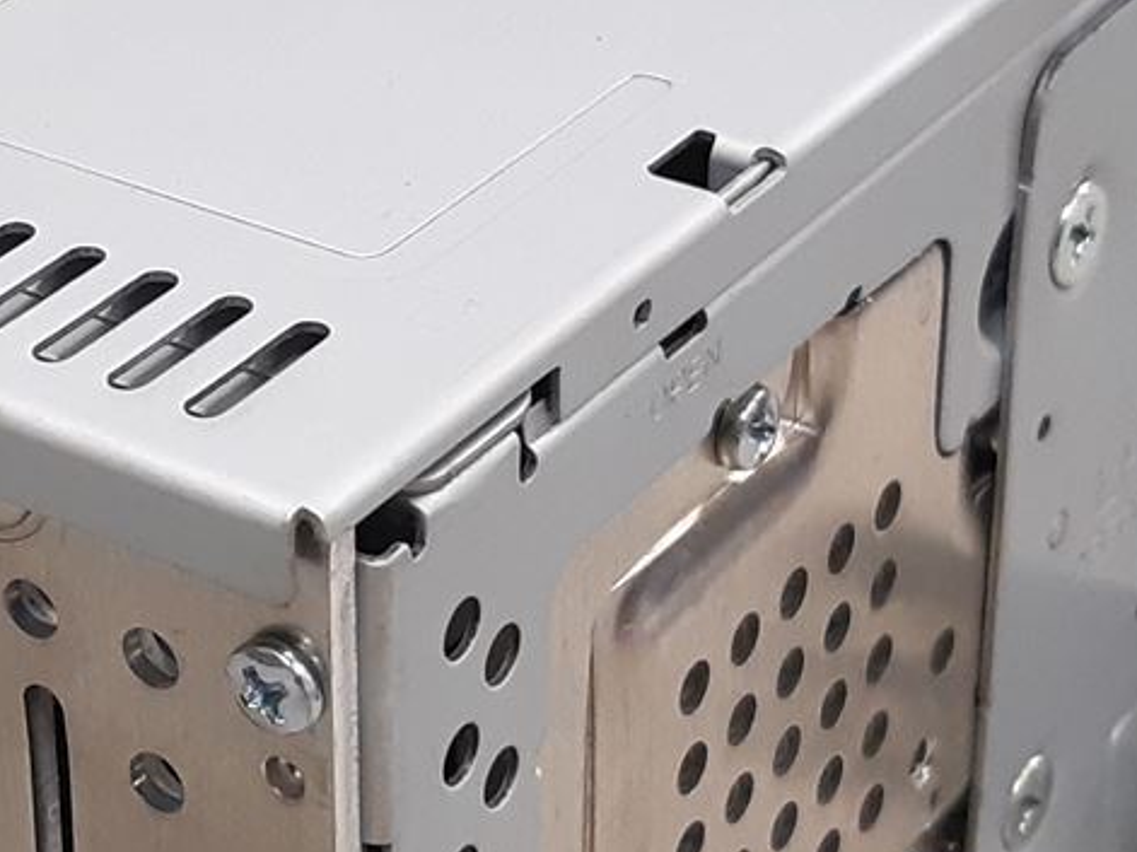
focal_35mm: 113
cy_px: 360
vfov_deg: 13.1
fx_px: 3711
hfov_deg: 17.1
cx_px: 53
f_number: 1.7
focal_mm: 3.93
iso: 160
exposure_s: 1/50
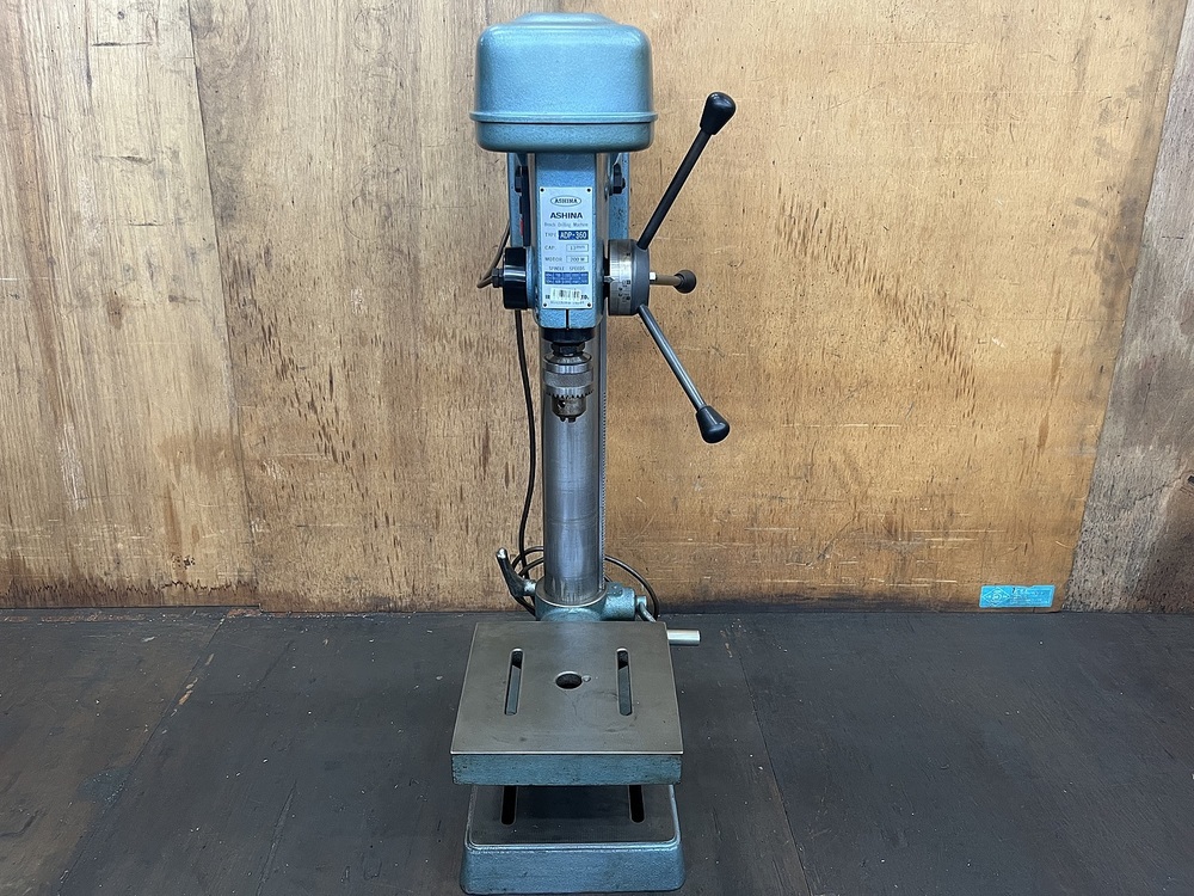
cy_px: 448
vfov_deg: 53.1
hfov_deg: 67.3
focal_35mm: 26
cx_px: 597
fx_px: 897
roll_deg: +0.7
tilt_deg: -22.5
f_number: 1.6
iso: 200
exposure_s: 1/60
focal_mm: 5.1
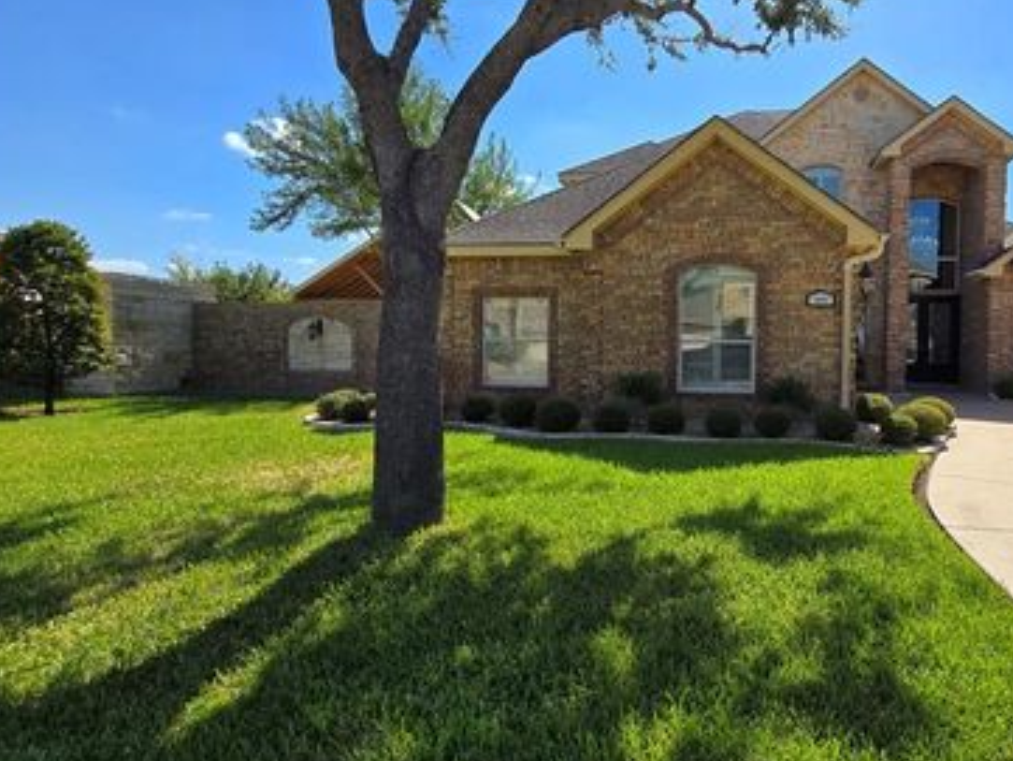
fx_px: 527
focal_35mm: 18
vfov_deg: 71.6
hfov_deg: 84.7
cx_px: 676
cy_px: 358
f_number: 2.2
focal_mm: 2.2
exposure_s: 1/1869
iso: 50
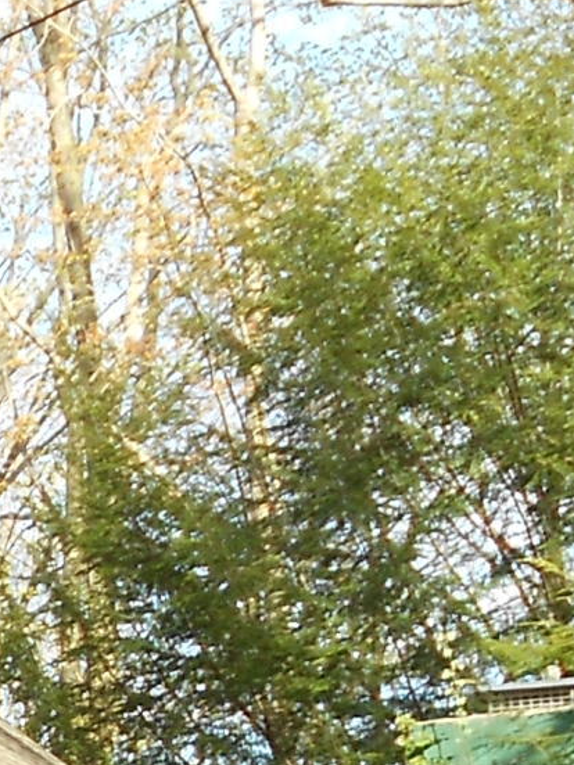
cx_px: -862
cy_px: 1222
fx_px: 3847
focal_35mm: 174
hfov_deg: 7.8
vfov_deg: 10.9
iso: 80
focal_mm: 5.8
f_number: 3.6
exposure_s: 1/125
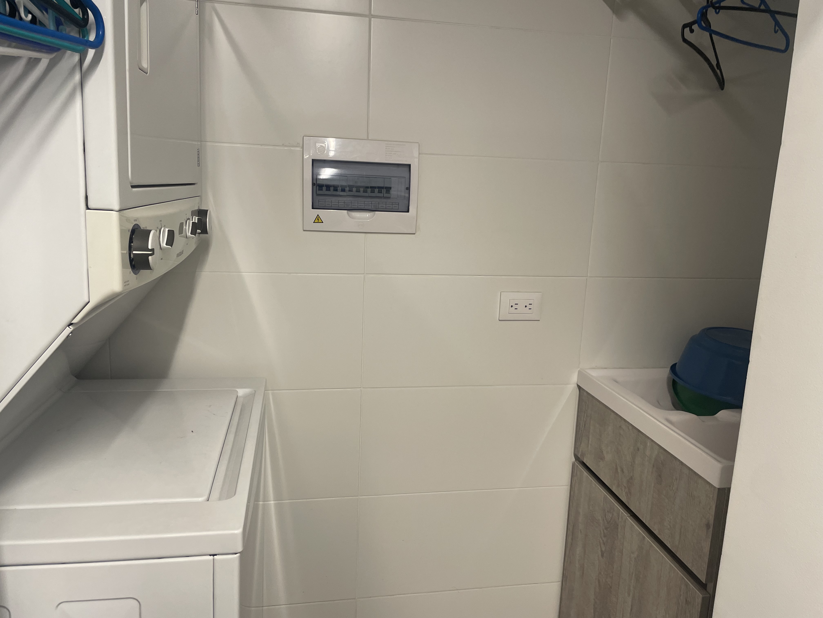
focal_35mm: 26
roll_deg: -1.9
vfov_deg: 53.1
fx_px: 618
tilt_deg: -11.5
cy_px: 309
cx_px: 412
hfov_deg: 67.3
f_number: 1.6
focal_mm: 4.2
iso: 64
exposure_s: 1/60
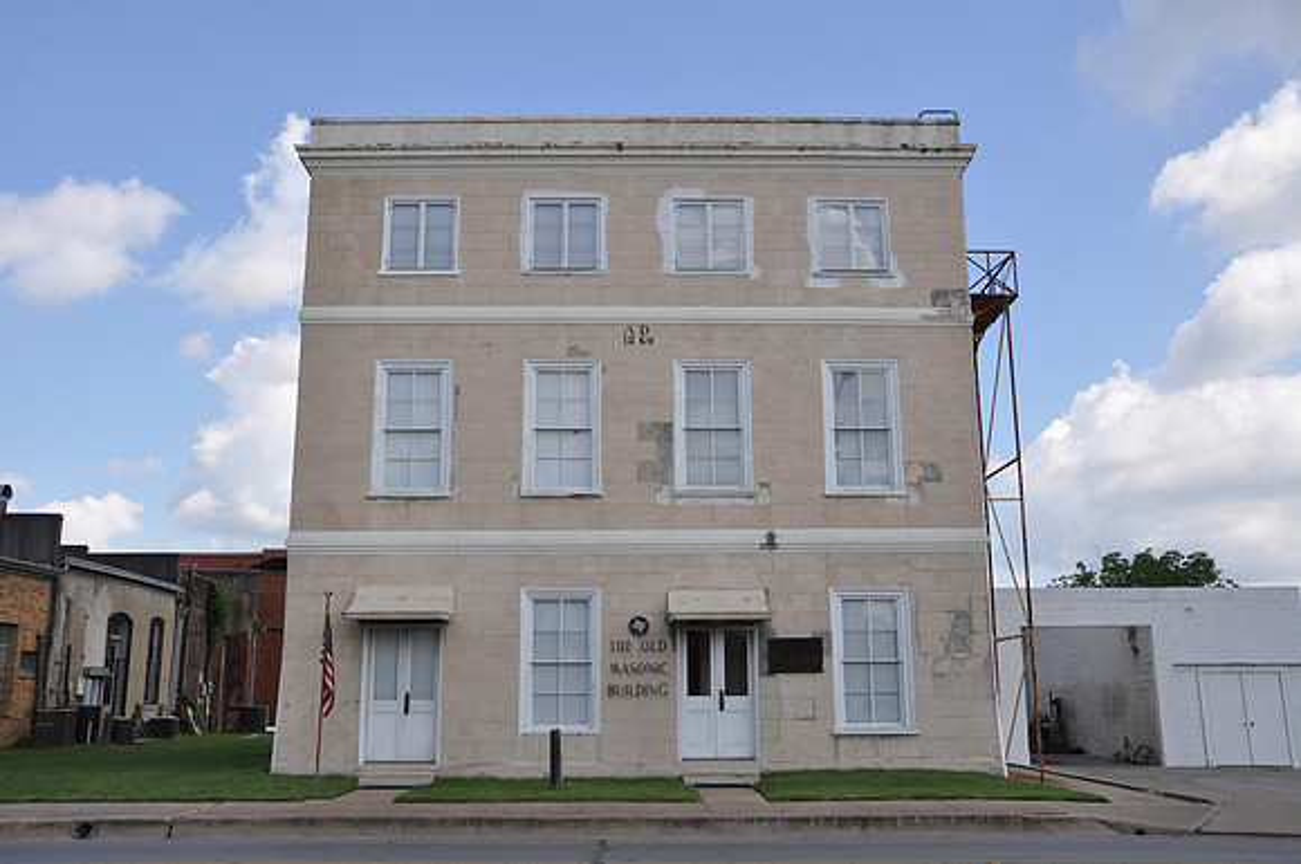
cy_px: 432
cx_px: 650
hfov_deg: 57.3
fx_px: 1191
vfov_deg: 39.9
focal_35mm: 33
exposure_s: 1/250
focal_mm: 22
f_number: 8
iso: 200
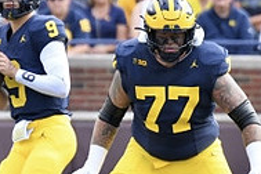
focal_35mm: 1845
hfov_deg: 1.1
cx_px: 1
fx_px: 13375
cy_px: 141
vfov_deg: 0.7
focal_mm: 400
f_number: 5.6
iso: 1250
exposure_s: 1/1000
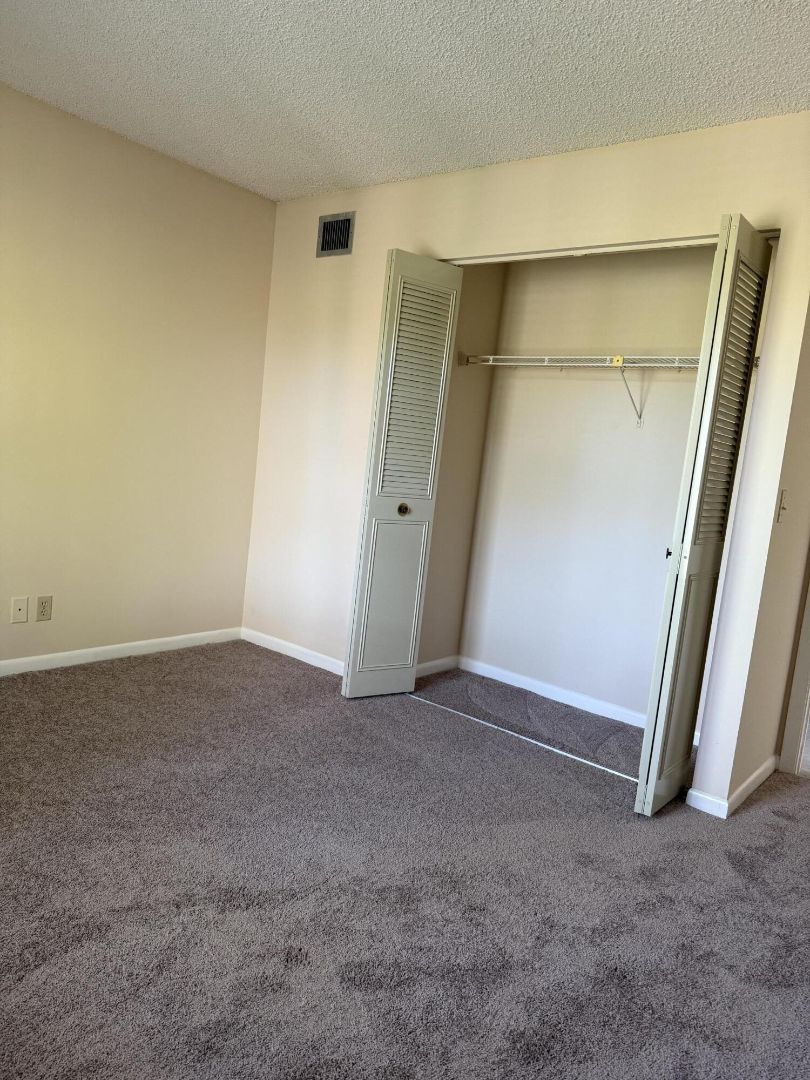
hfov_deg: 56.8
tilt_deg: -5.5
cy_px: 540
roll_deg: -6.5
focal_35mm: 24
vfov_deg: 71.6
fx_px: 749
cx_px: 405
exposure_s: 1/60
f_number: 1.78
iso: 200
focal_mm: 6.76
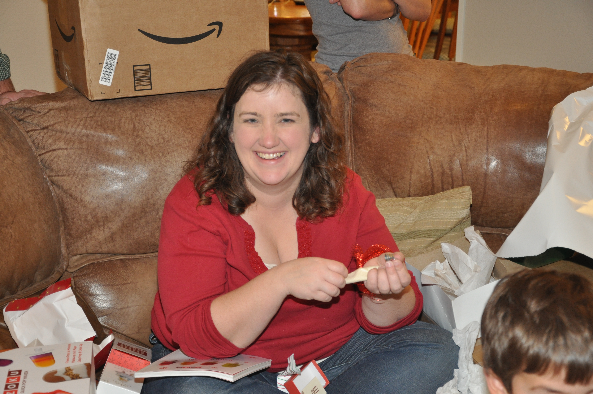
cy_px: 197
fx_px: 1185
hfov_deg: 28.1
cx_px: 296
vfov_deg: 18.9
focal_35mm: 72
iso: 800
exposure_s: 1/60
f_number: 4.8
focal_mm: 48
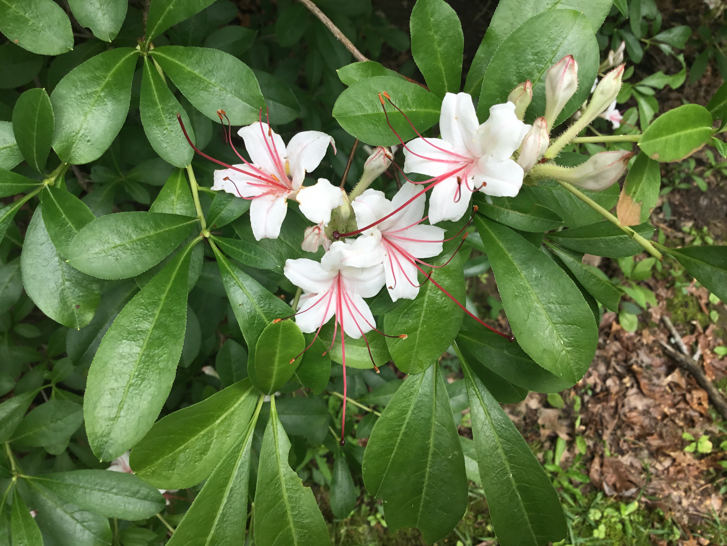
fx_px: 651
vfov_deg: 45.4
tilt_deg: -65.0
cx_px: 364
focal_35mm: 31
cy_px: 273
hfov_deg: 58.4
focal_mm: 3.3
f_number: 2.4
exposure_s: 1/199
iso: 25
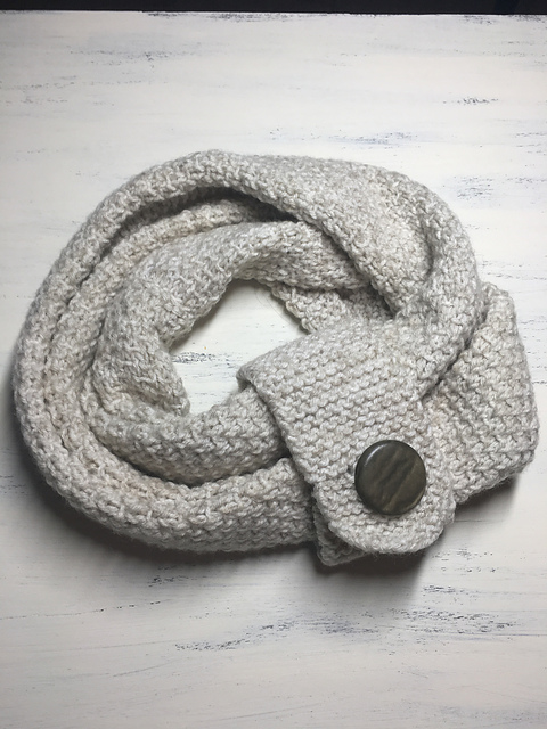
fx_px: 611
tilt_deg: -65.3
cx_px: 274
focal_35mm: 29
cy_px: 364
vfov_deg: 61.7
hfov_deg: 48.2
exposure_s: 1/120
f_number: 2.2
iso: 32
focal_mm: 4.15
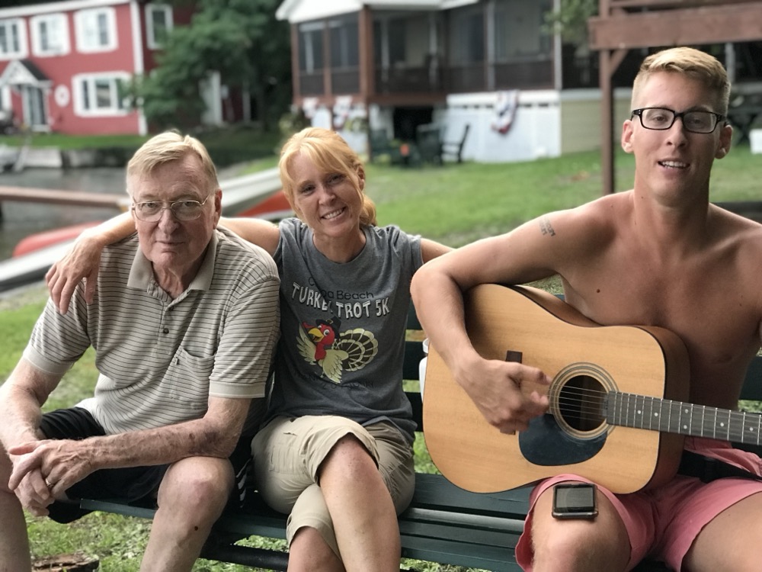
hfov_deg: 33.8
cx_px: 381
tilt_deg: -9.6
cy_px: 286
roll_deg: +2.1
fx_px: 1255
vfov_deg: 25.7
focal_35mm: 57
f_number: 2.8
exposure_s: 1/60
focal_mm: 6.6
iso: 160
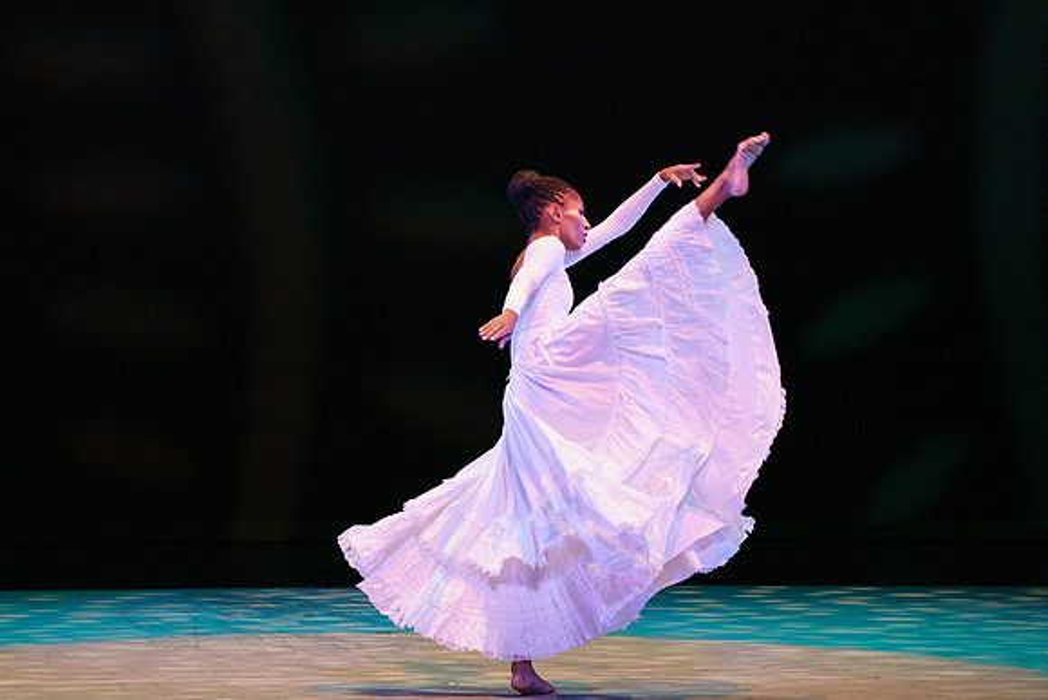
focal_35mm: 397
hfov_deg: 5.2
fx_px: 11553
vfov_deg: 3.5
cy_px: 368
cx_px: 497
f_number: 6.3
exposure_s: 1/400
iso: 5000
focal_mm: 376
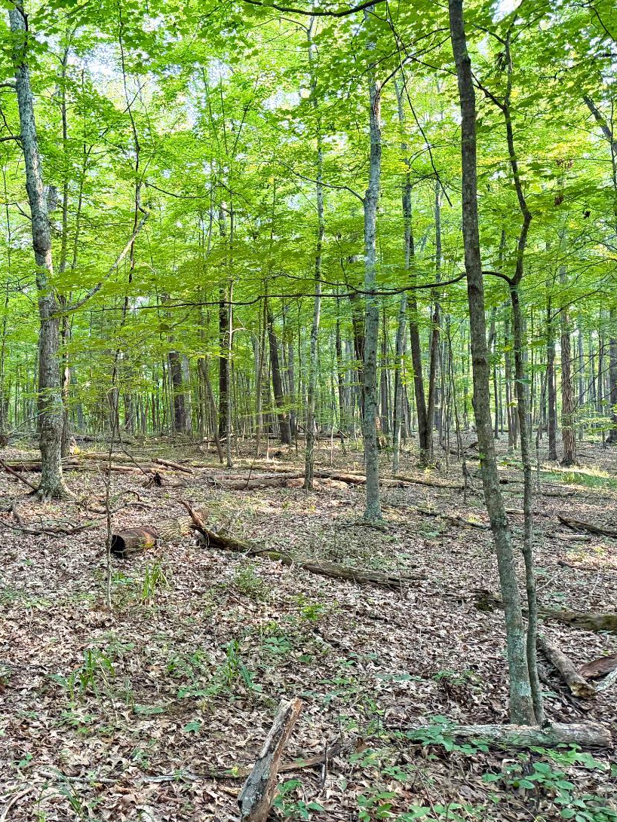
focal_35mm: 33
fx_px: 784
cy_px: 411
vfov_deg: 55.4
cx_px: 164
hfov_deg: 41.8
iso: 400
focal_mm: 6.76
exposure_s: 1/60
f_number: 1.78
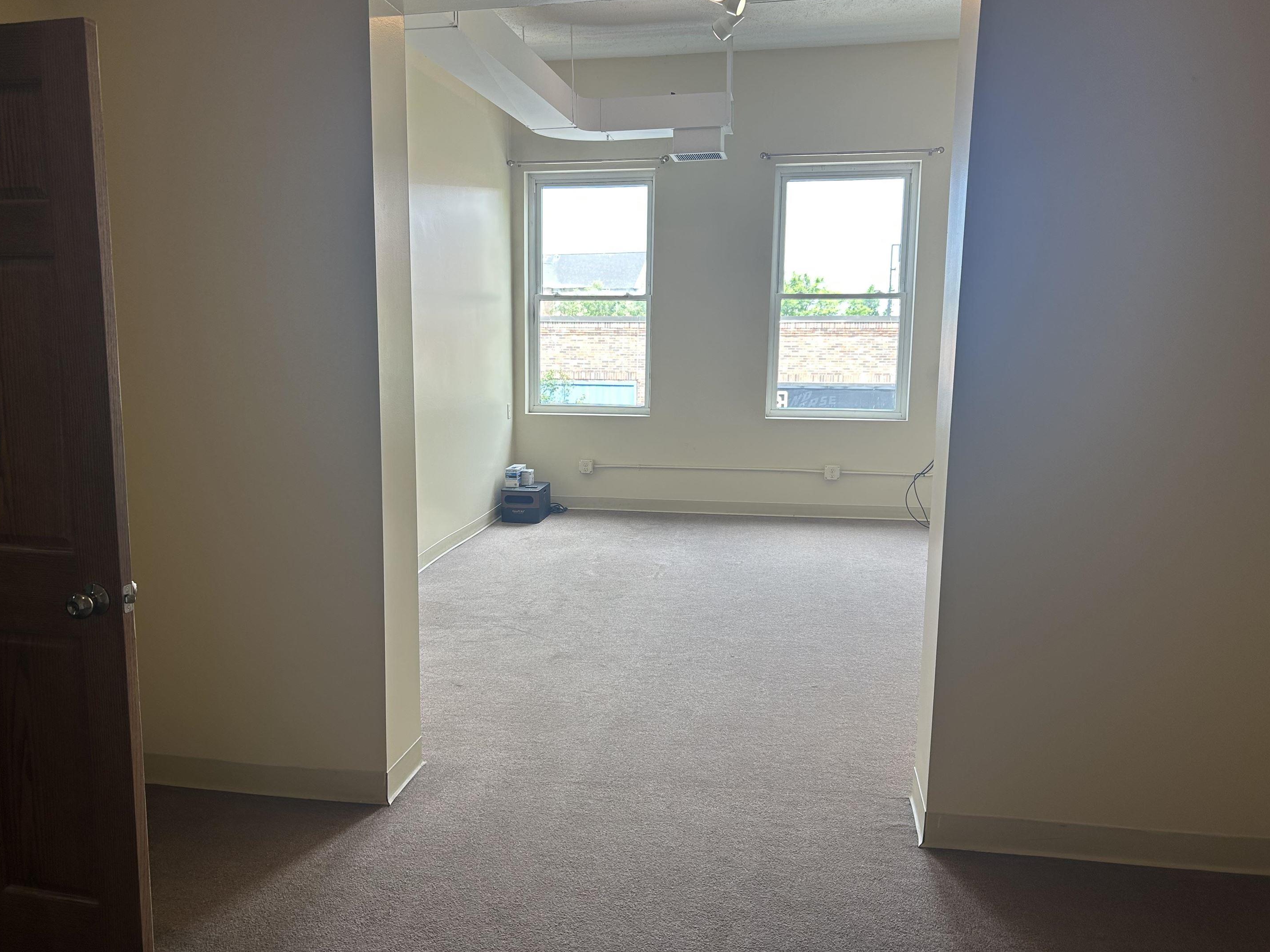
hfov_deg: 63.4
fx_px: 1027
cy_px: 474
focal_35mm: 28
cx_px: 587
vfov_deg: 49.7
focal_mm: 5.7
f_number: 1.5
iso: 32
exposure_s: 1/127
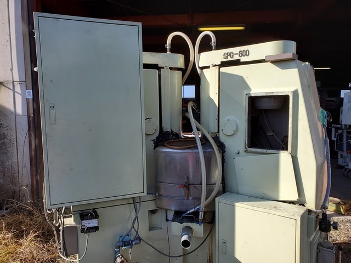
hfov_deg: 67.3
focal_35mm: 26
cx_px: 176
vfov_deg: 53.1
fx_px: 264
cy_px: 132
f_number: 2.4
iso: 50
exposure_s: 1/947
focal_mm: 4.3
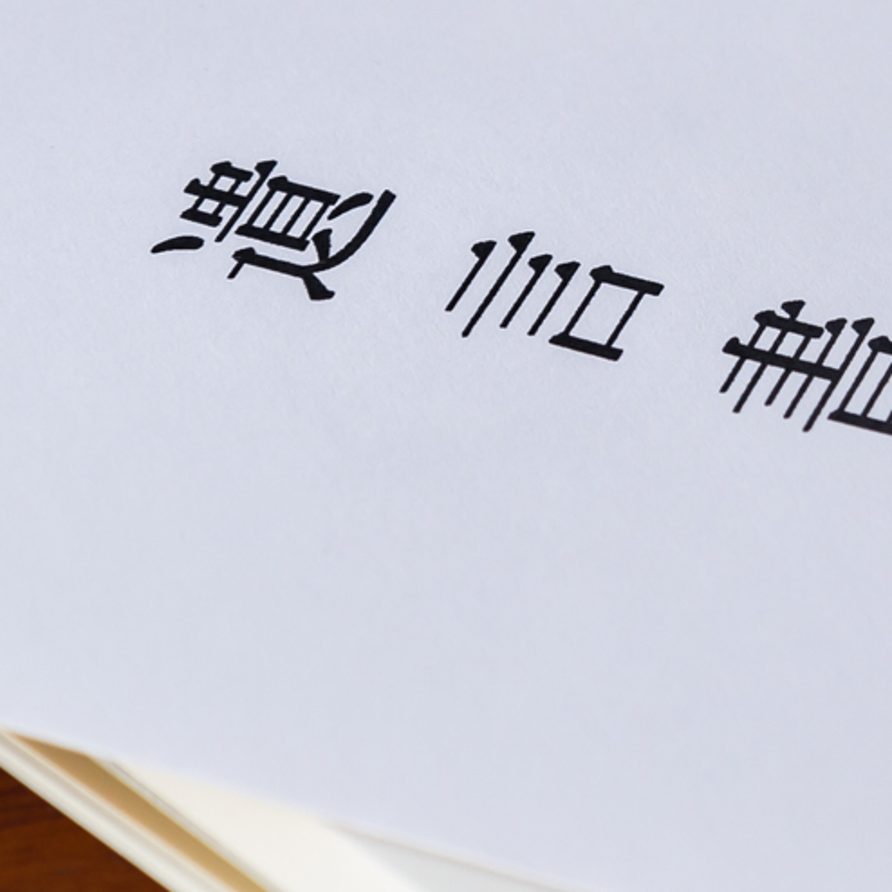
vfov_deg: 5.7
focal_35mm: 308
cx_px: 1053
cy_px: -65
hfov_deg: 5.7
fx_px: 8979
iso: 100
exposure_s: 1/8
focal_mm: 70
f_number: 6.3
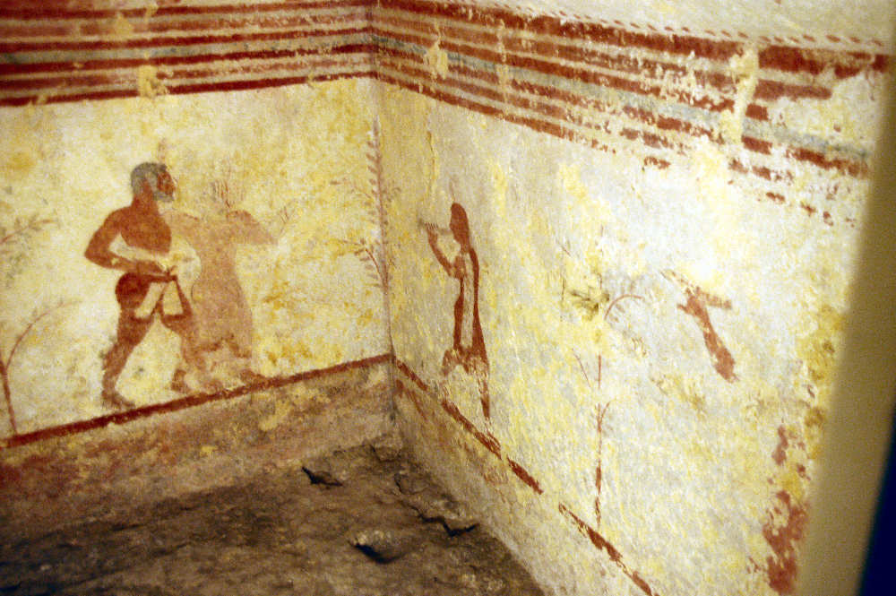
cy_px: 298
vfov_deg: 39.9
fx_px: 821
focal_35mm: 33
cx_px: 448
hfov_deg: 57.3
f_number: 4
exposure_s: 1/15
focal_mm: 22
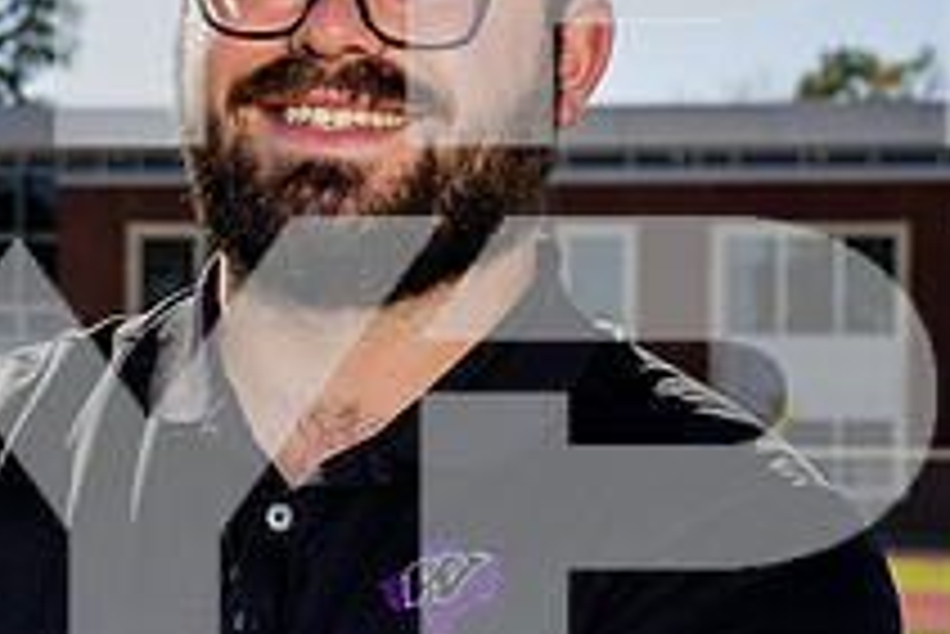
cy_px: 456
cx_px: 333
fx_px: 4912
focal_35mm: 186
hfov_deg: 11.0
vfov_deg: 7.4
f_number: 9
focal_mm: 64
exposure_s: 1/250
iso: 100
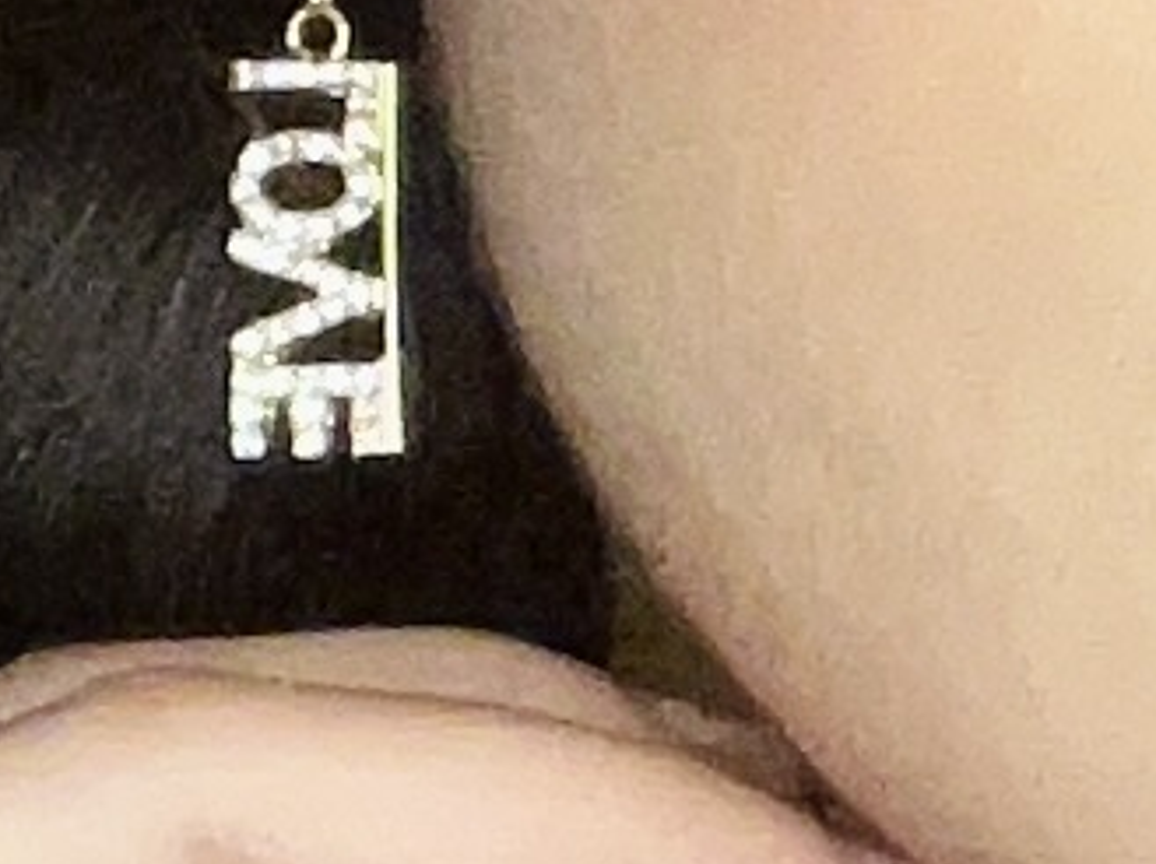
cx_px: 1609
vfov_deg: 5.3
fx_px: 9407
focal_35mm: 282
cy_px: 520
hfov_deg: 6.9
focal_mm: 2.71
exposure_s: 1/60
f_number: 2.2
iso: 320
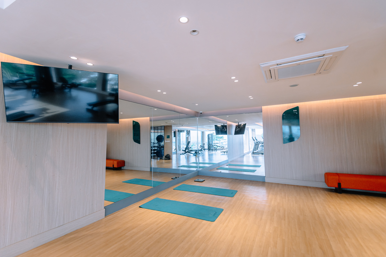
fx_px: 182
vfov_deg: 70.4
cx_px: 193
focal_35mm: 17
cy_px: 128
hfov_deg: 93.3
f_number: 4.5
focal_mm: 17
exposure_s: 1/160
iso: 400
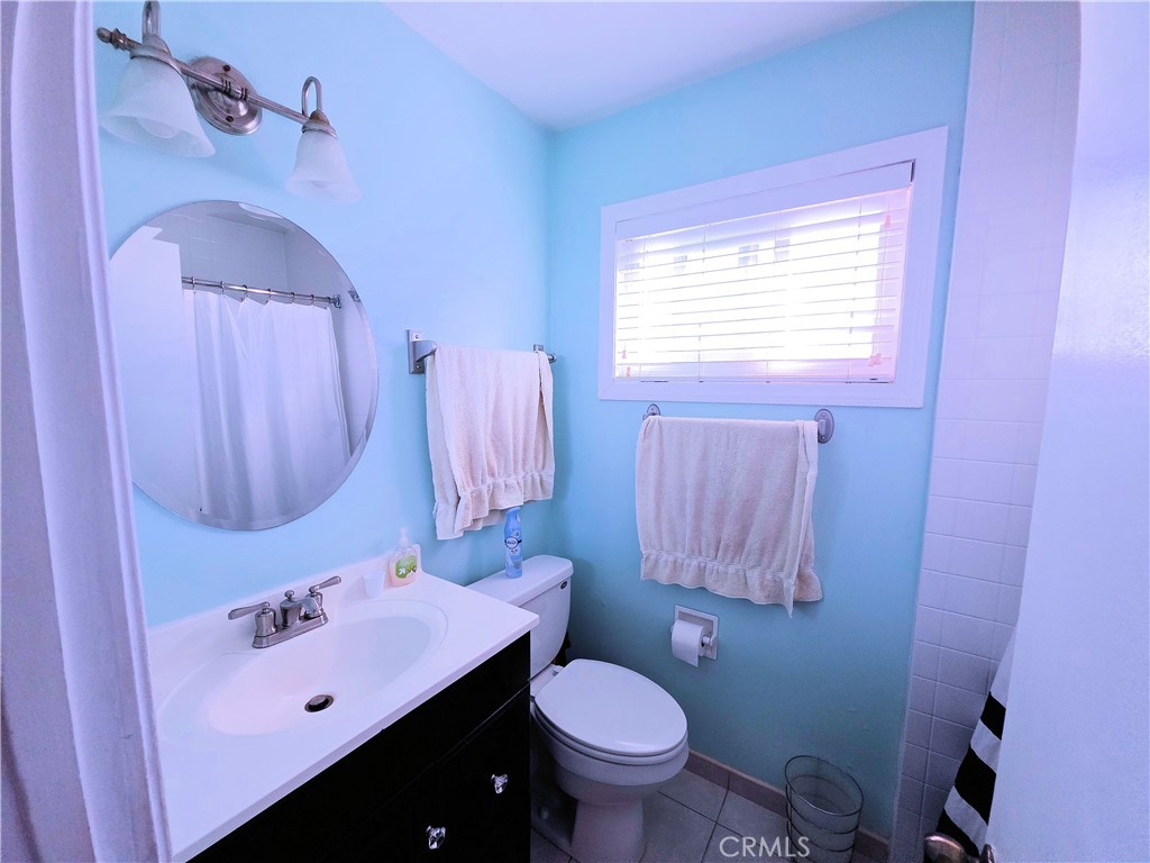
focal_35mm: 13
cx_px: 575
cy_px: 432
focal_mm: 2.2
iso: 200
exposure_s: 1/359
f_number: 1.9
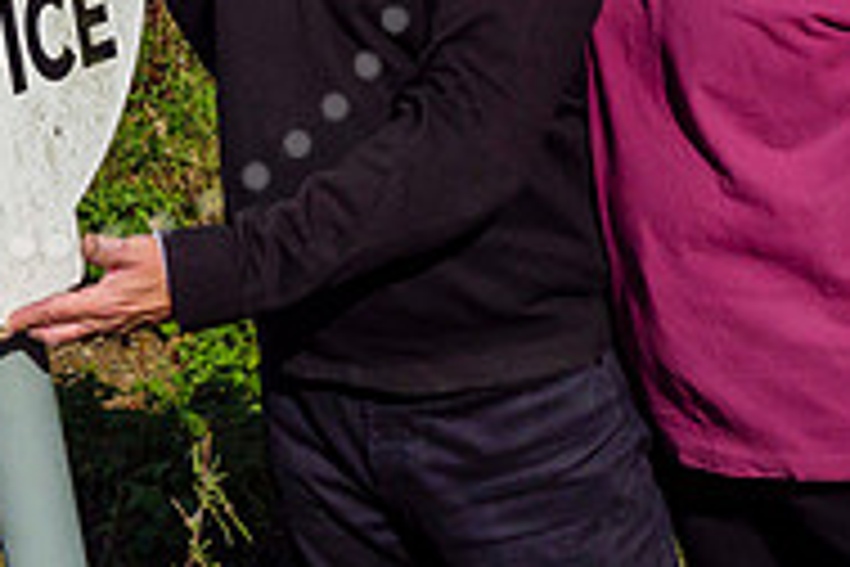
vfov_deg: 15.1
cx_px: 22
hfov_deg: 22.8
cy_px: -178
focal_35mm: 86
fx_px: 2030
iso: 200
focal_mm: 13
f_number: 4.5
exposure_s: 1/5000
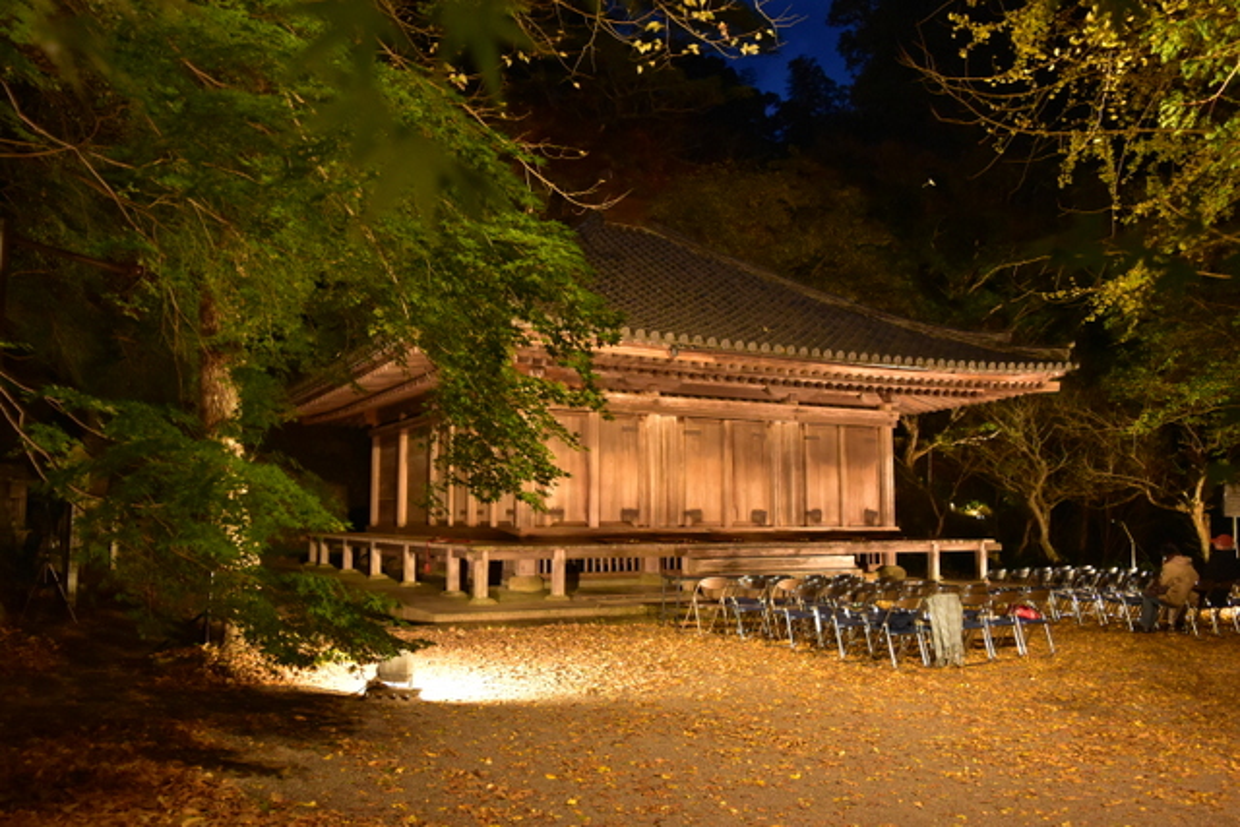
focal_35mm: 30
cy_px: 414
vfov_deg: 43.6
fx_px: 1034
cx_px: 620
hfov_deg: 61.9
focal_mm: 20
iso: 2500
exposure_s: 1/30
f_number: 4
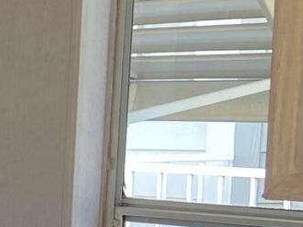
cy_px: 346
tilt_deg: -8.9
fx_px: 1479
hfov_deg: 9.0
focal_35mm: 169
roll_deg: +2.5
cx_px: -657
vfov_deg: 8.6
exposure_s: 1/121
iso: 80
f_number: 1.8
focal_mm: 4.25
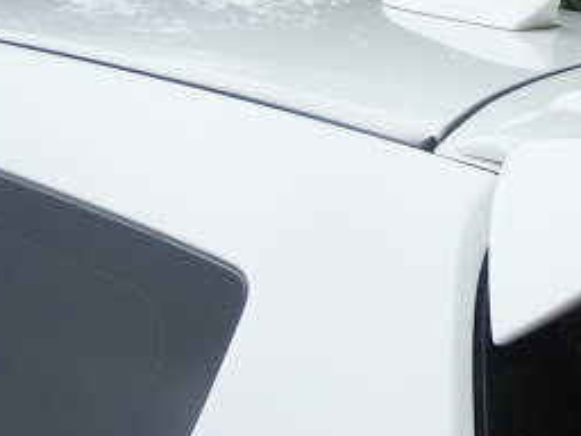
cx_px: 513
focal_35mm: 95
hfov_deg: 20.3
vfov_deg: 15.5
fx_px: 1594
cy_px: 157
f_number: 2.8
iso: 80
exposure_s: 1/640
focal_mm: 6.3
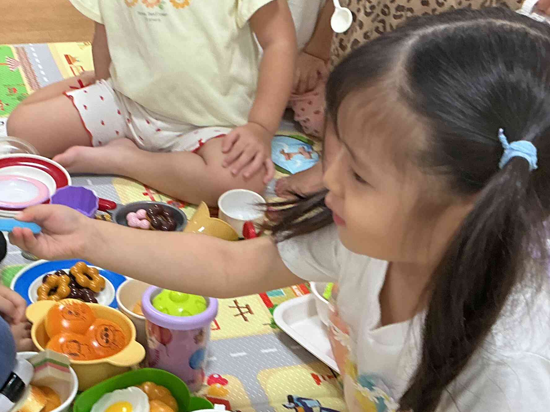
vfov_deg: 22.2
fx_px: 1049
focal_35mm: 66
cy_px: 174
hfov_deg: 29.1
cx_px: 159
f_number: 1.8
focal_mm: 3
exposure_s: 1/60
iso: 80
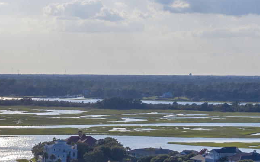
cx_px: 45
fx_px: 935
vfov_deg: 9.3
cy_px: 315
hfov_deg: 15.7
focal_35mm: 132
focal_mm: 10.26
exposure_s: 1/400
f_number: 8
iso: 100
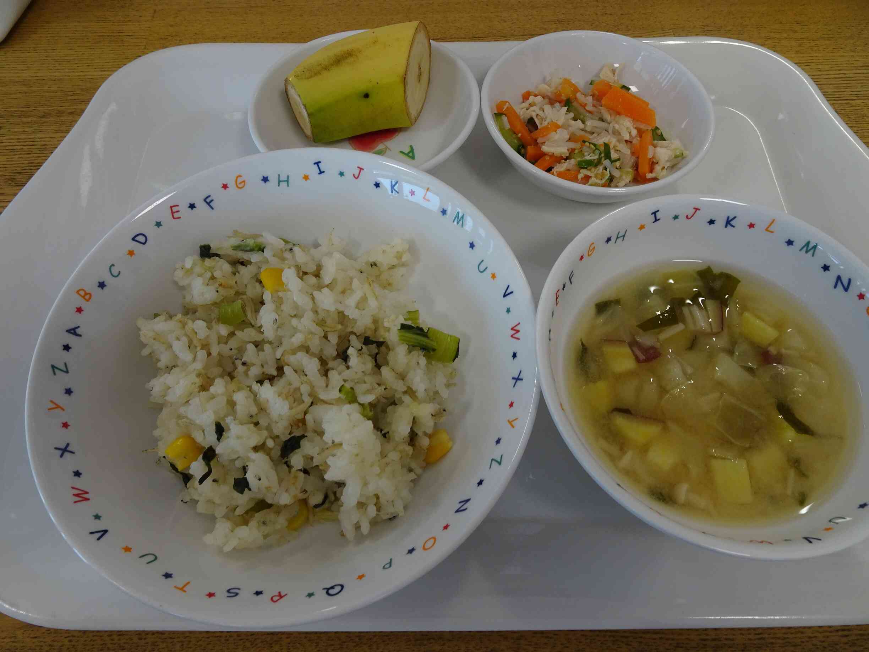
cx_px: 434
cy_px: 326
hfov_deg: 71.6
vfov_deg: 56.8
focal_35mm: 24
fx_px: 602
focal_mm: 4.1
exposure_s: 1/50
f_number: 3.5
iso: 80
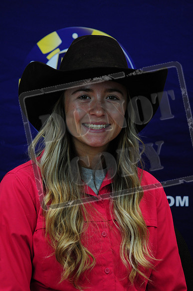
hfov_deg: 9.6
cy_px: 146
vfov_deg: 14.4
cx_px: 96
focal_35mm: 142
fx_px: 1149
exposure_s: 1/125
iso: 640
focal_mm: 95
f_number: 4.2
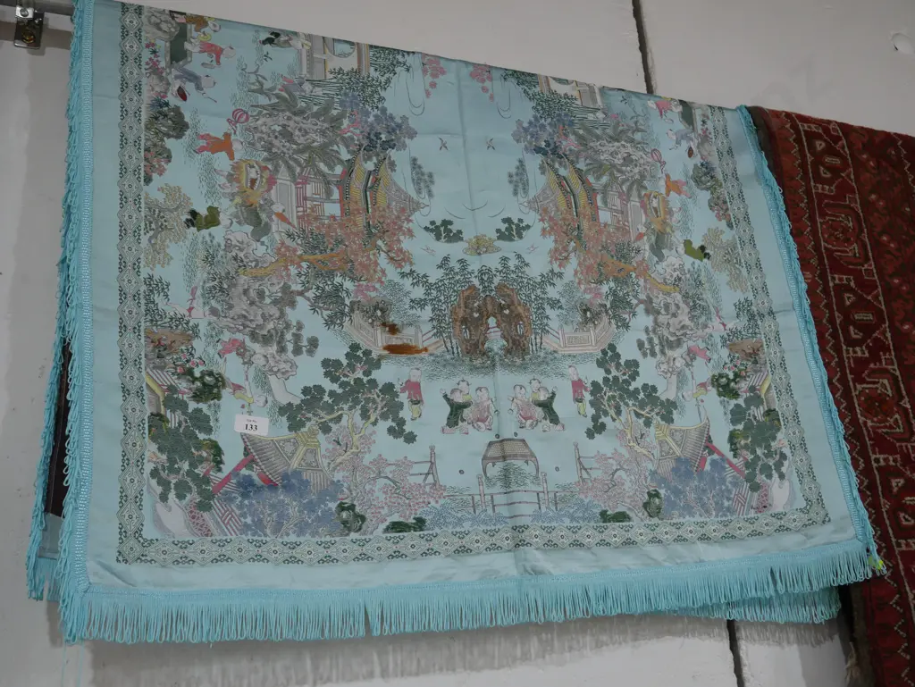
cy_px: 344
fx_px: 952
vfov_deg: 39.7
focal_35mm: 36
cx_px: 458
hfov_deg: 51.3
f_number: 4
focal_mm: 18
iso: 640
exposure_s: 1/60
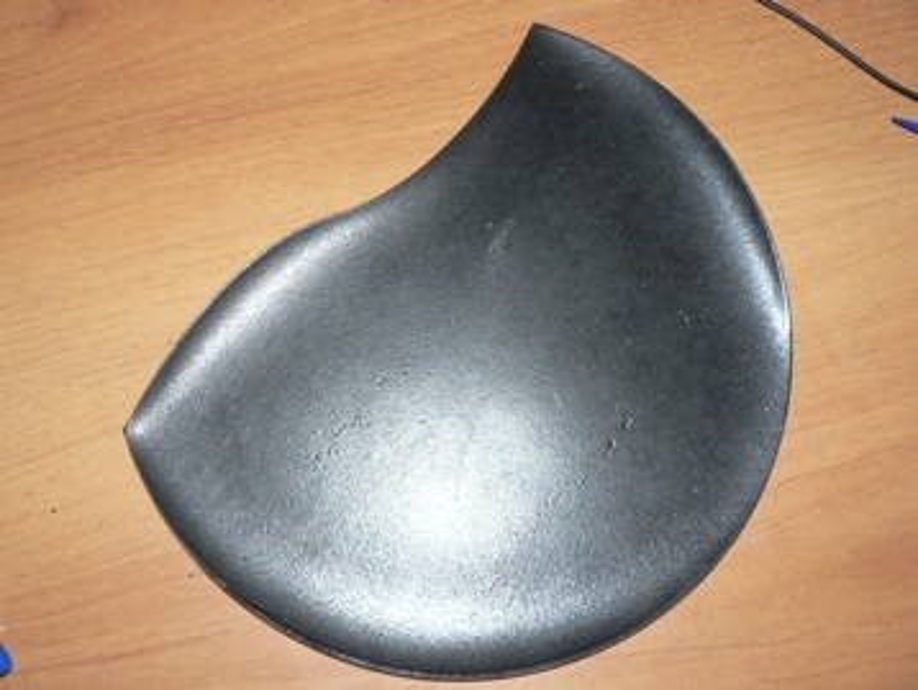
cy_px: 345
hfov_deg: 51.3
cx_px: 459
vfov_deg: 39.7
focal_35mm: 36
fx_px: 955
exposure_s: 1/60
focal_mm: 6
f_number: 2.8
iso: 100
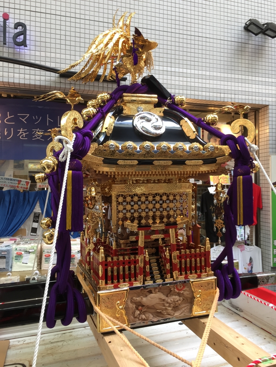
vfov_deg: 61.7
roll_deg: +0.6
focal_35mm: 29
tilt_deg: +2.8
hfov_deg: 48.2
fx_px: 308
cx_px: 138
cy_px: 184
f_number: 2.2
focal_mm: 4.15
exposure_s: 1/60
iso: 40
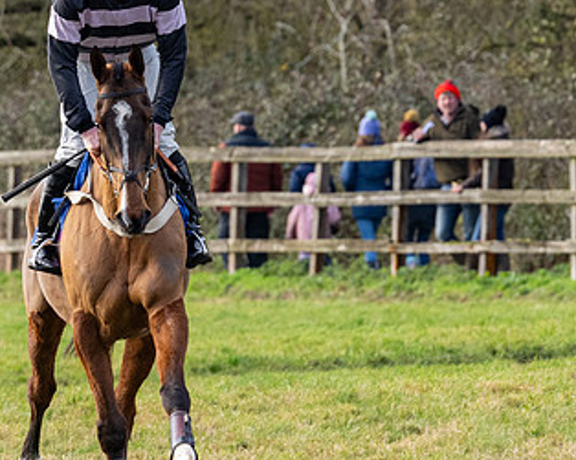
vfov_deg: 2.4
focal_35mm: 653
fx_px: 11128
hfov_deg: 3.0
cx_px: 187
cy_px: 128
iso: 800
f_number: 5
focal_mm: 150
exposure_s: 1/800
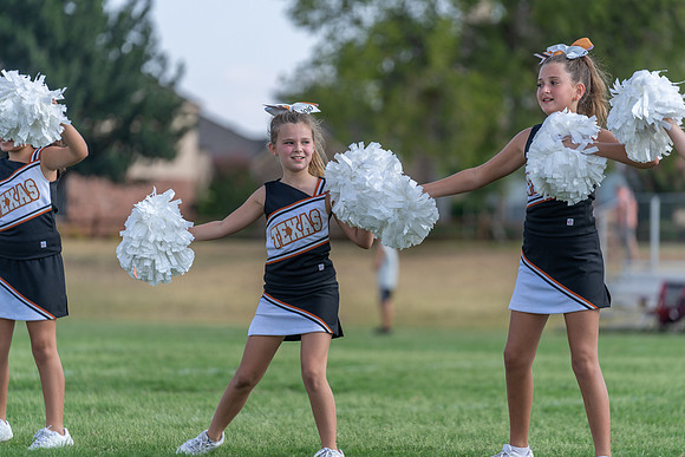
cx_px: 342
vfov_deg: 6.9
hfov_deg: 10.3
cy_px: 228
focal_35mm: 200
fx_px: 3806
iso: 125
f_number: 3.5
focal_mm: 200
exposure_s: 1/1000
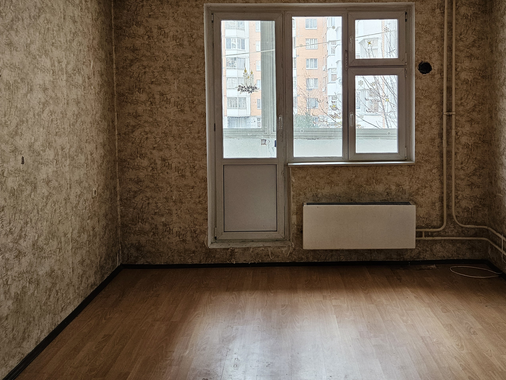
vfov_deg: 39.2
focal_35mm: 36
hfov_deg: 51.0
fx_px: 526
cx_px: 305
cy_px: 126
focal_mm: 5.4
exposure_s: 1/100
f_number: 1.8
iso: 320
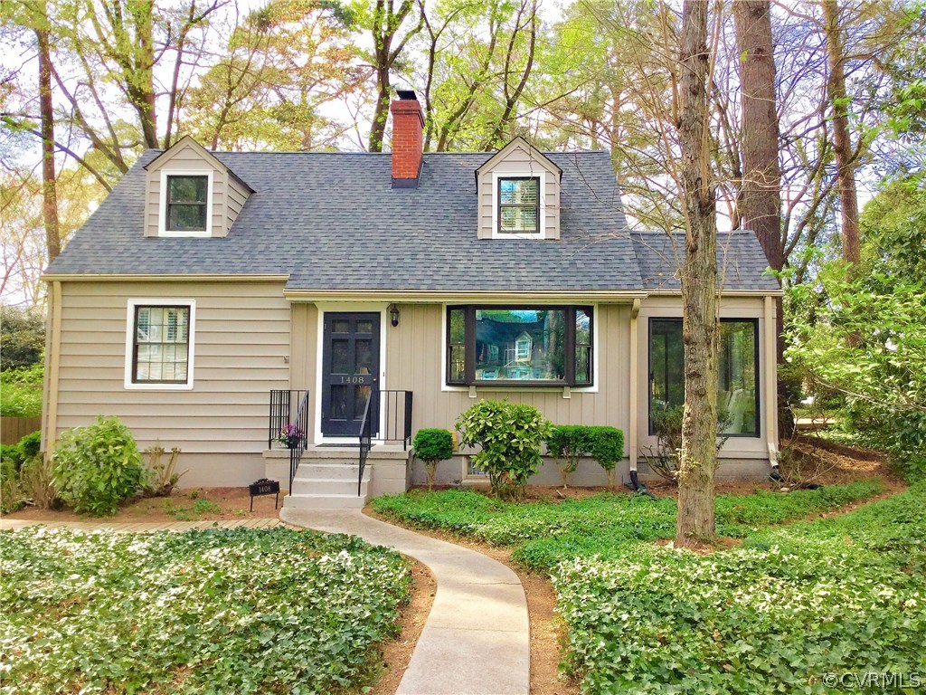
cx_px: 463
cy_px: 348
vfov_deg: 45.4
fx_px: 829
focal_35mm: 31
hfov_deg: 58.4
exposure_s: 1/250
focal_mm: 3.3
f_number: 2.4
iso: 25
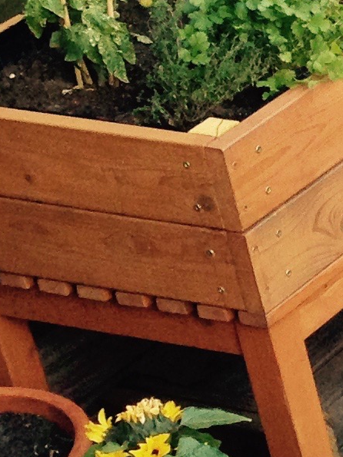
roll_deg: +3.3
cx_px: 1084
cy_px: 293
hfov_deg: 7.2
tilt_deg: -29.5
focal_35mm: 181
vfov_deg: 10.9
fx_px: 2392
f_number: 2.4
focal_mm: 4.12
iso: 80
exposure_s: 1/120
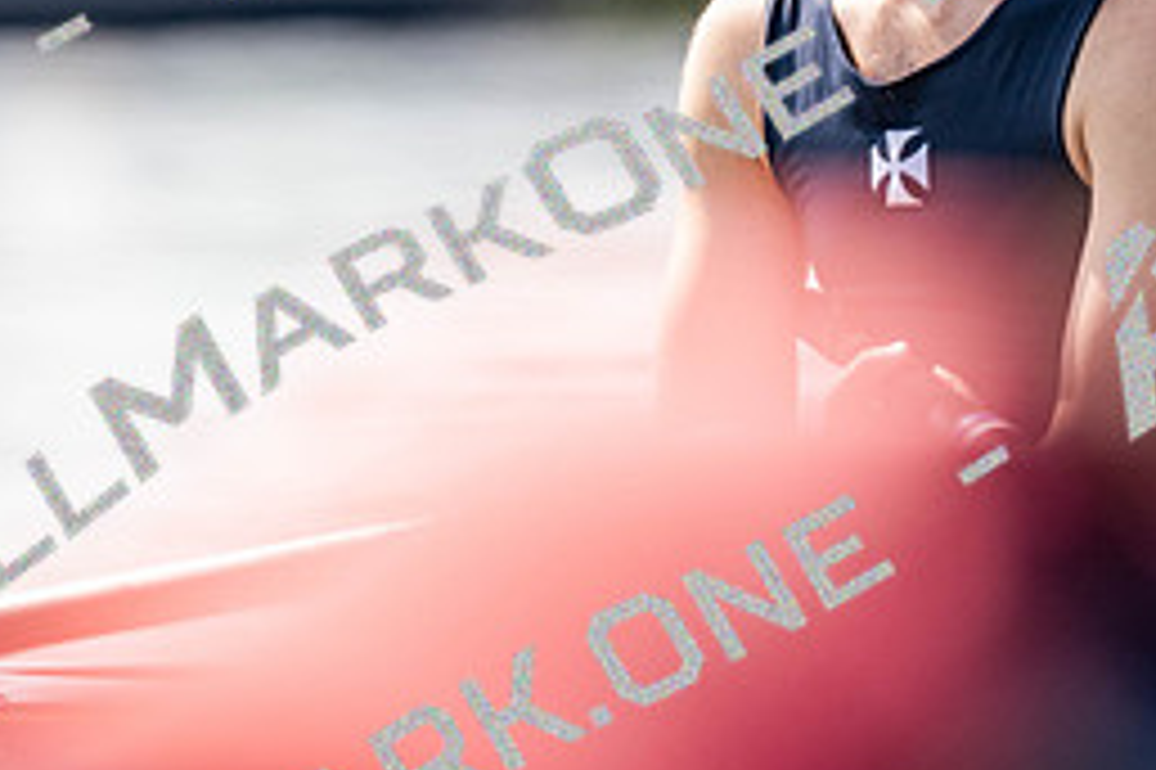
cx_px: 720
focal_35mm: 1354
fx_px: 43449
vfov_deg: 1.0
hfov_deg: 1.5
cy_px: 11
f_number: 4
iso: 500
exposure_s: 1/2500
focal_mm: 600
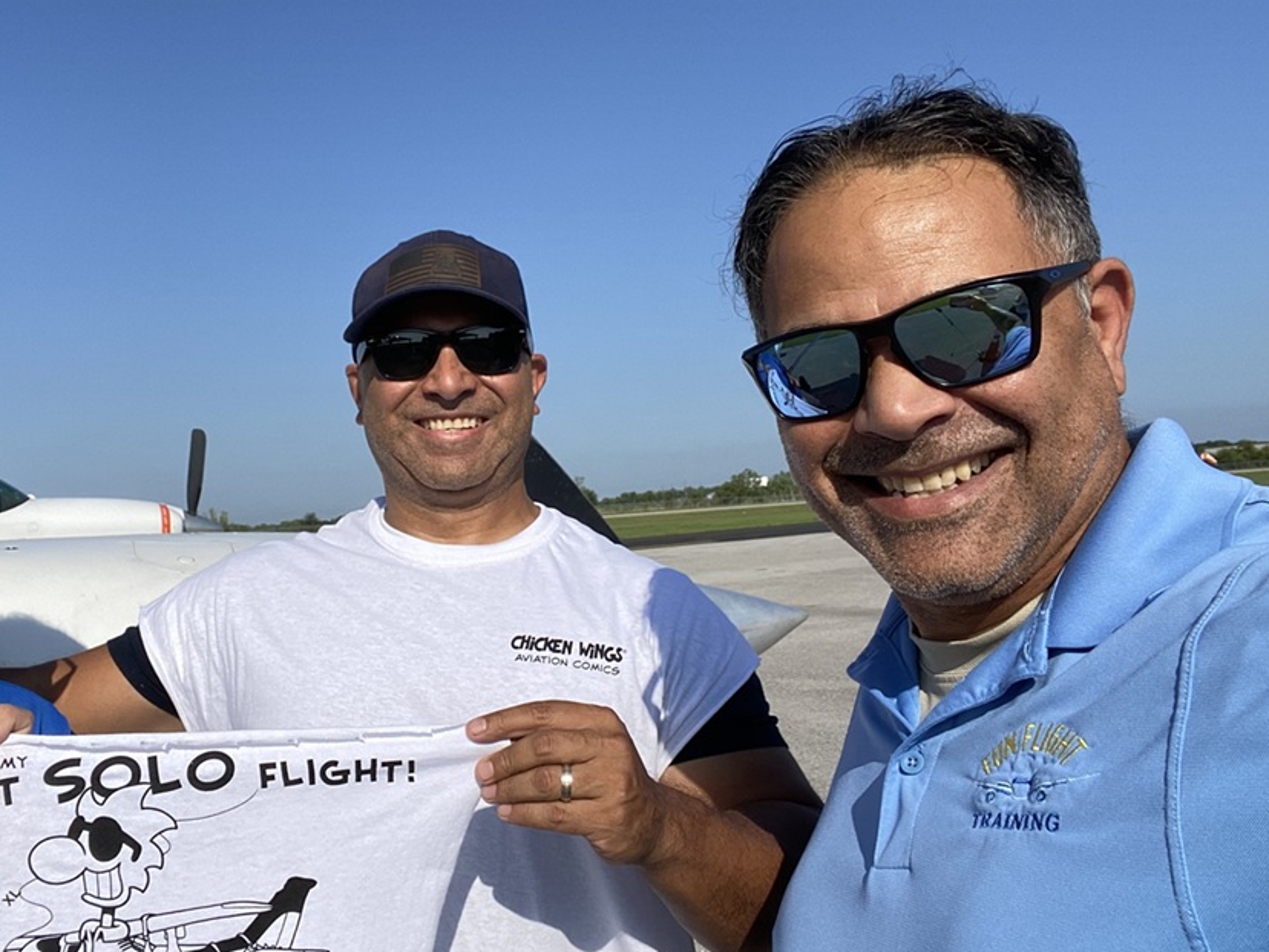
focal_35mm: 32
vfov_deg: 44.2
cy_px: 469
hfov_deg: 56.2
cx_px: 480
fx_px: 1173
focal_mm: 2.71
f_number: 2.2
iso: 25
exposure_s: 1/1255
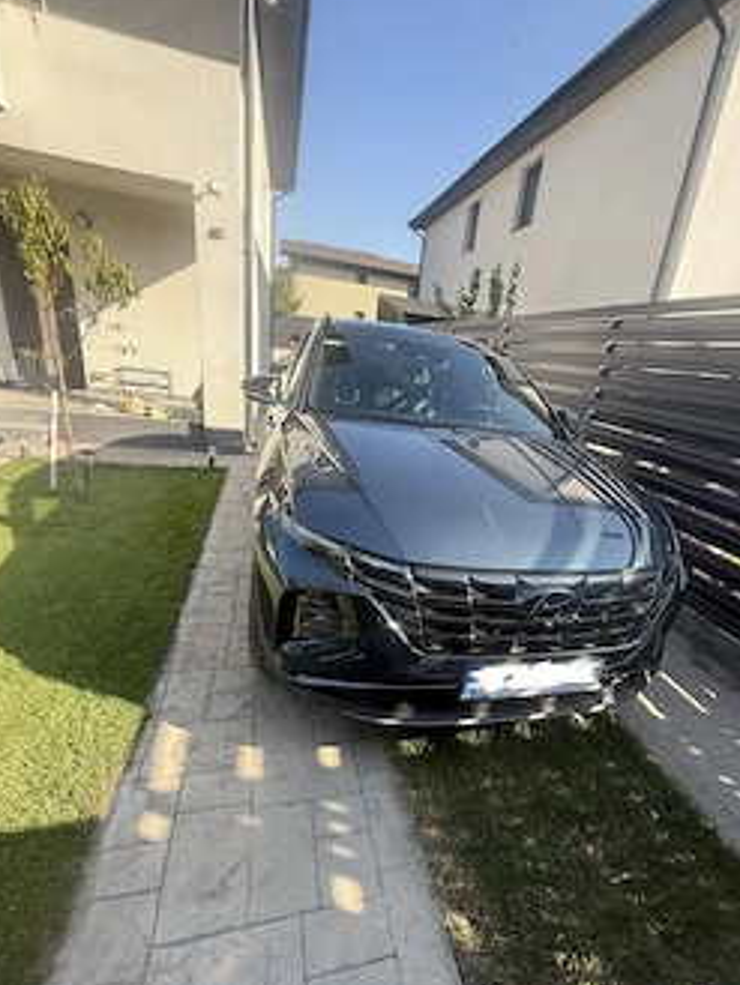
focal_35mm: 17
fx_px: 484
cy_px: 551
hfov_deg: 74.3
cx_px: 425
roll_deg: -8.0
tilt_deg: -19.5
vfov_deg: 90.6
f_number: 2.2
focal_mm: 2.22
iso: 64
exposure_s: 1/445
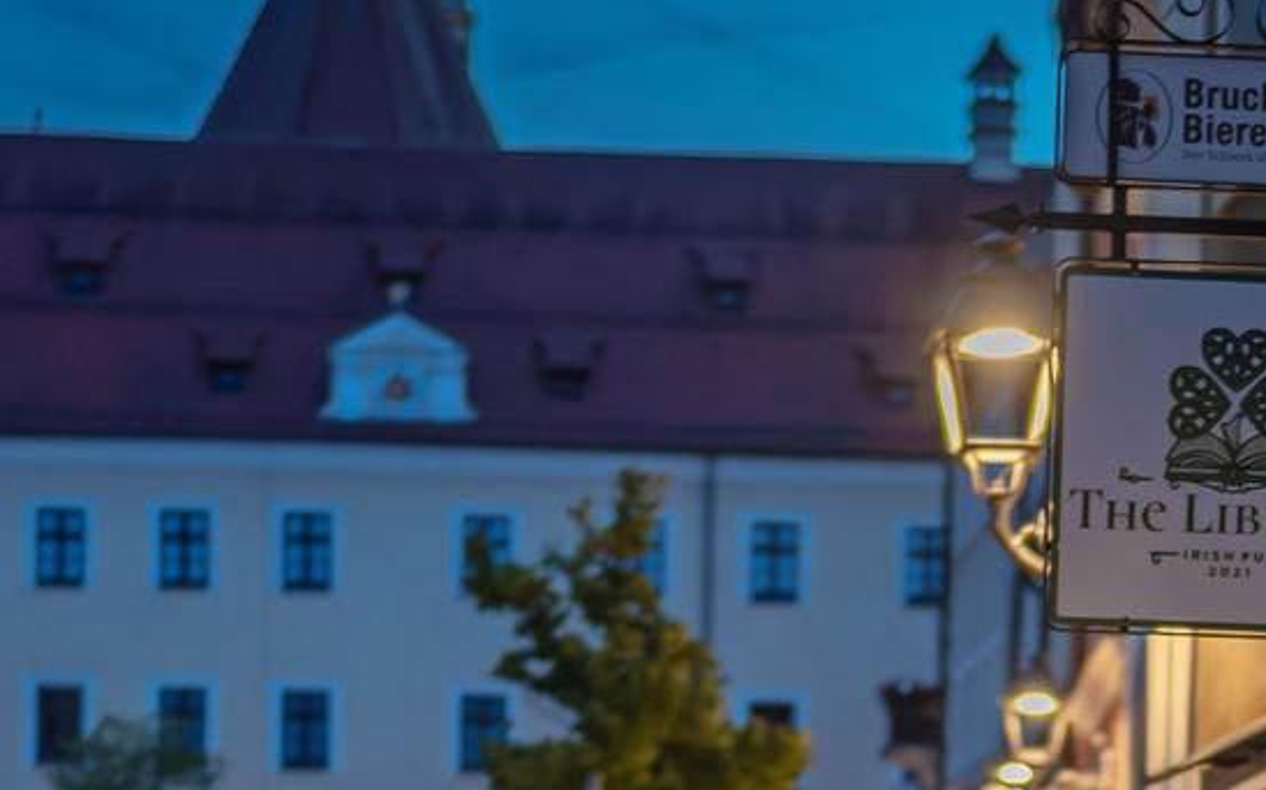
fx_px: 4311
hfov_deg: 16.7
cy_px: 1400
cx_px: 848
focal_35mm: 125
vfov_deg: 9.9
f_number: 1.2
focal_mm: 35
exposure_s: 1/250
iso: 2500
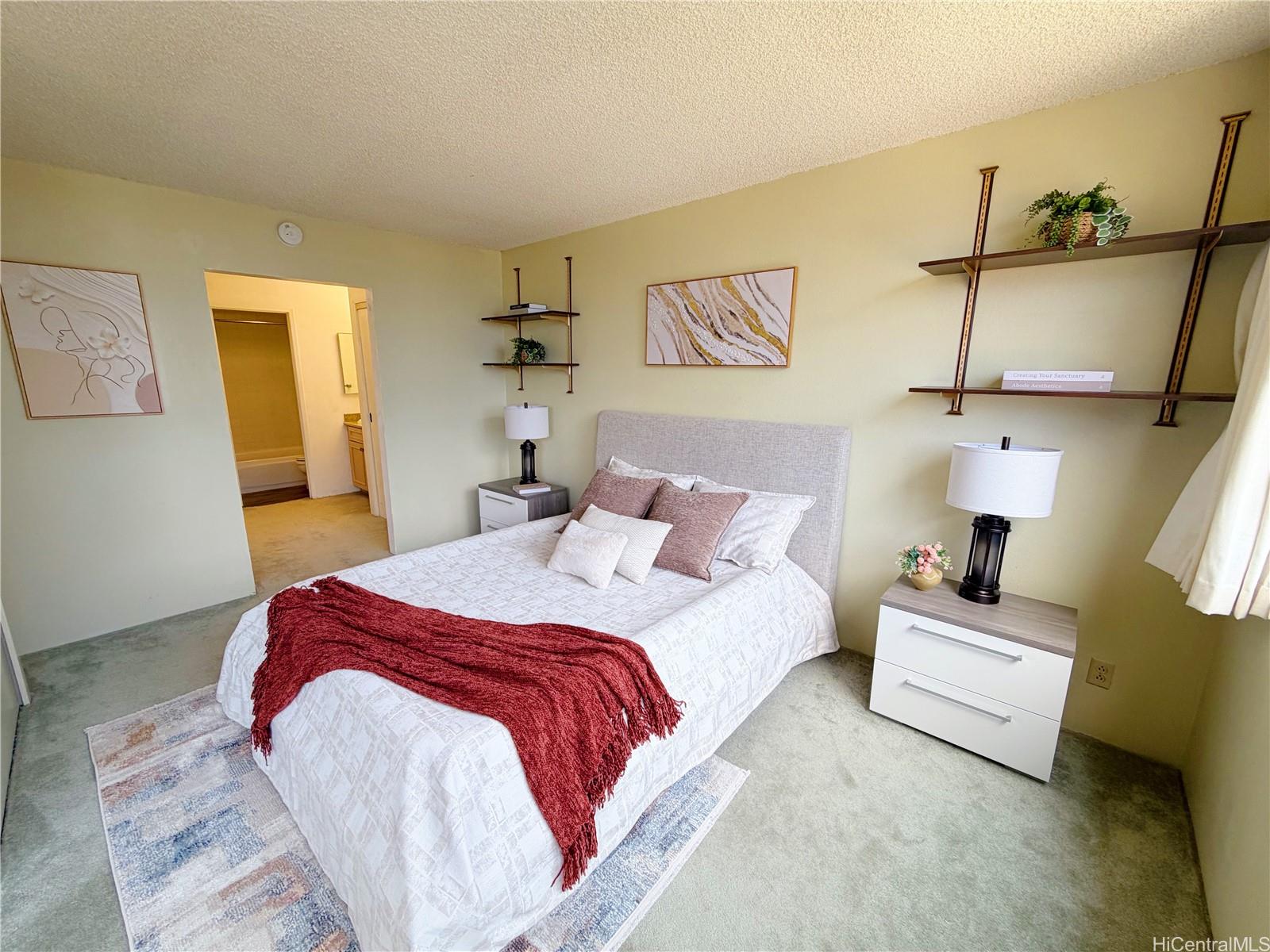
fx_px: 514
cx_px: 635
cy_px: 476
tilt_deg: -11.7
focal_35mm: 14
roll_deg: -0.3
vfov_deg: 85.7
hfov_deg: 102.1
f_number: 2.2
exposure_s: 1/120
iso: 80
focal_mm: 2.22
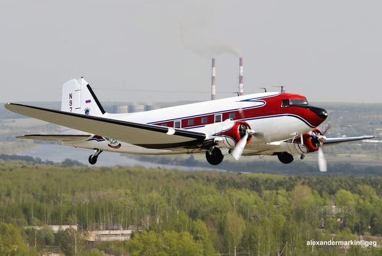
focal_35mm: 171
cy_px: 128
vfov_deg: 8.1
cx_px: 192
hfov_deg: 12.0
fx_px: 1817
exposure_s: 1/640
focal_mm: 170
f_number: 11
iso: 500
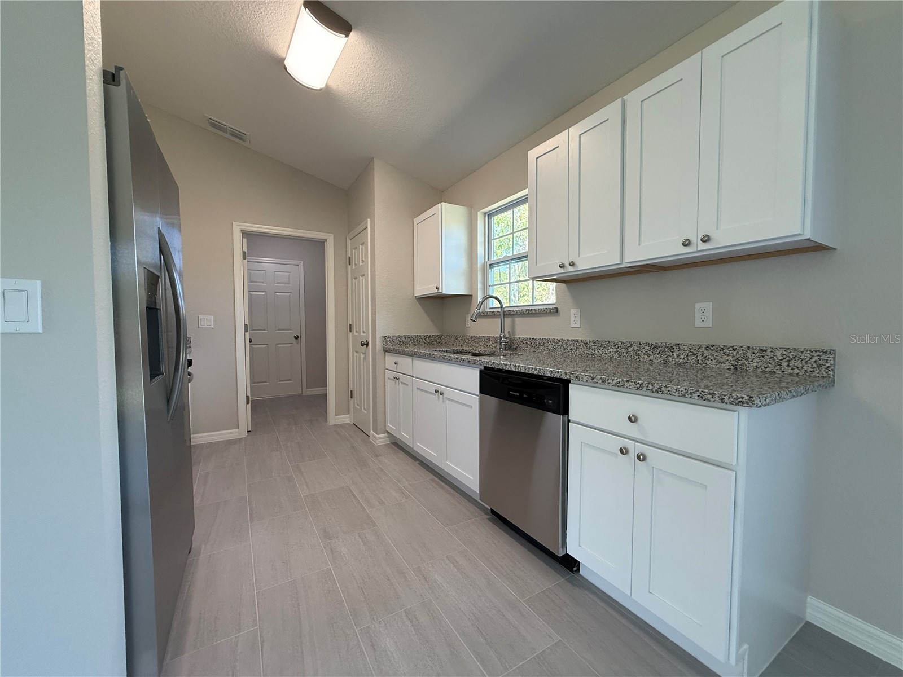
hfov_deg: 102.1
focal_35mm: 14
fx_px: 365
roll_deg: +0.6
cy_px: 338
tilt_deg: -1.7
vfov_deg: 85.7
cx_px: 452
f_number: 2.2
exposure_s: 1/120
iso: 200
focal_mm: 2.22
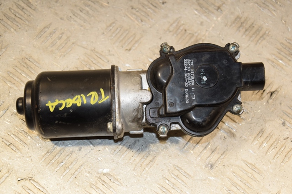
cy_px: 97
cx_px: 146
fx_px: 705
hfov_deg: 23.4
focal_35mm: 87
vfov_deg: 15.7
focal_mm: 58
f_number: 6.3
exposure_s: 1/200
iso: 800
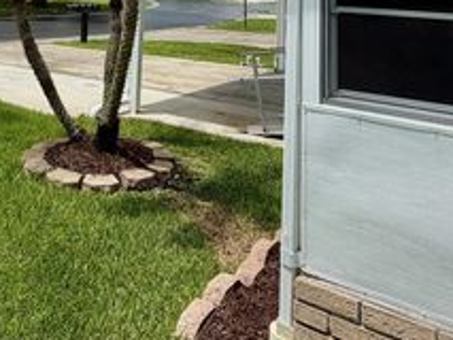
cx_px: 125
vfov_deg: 28.8
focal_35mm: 42
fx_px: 550
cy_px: -89
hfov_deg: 43.6
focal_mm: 2.22
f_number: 2.2
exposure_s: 1/1105
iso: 20
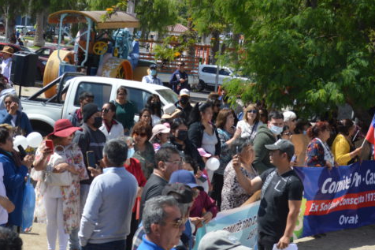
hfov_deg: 22.1
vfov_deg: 14.8
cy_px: 157
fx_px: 958
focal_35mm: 92
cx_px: 185
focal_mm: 38
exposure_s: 1/200
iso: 100
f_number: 7.1
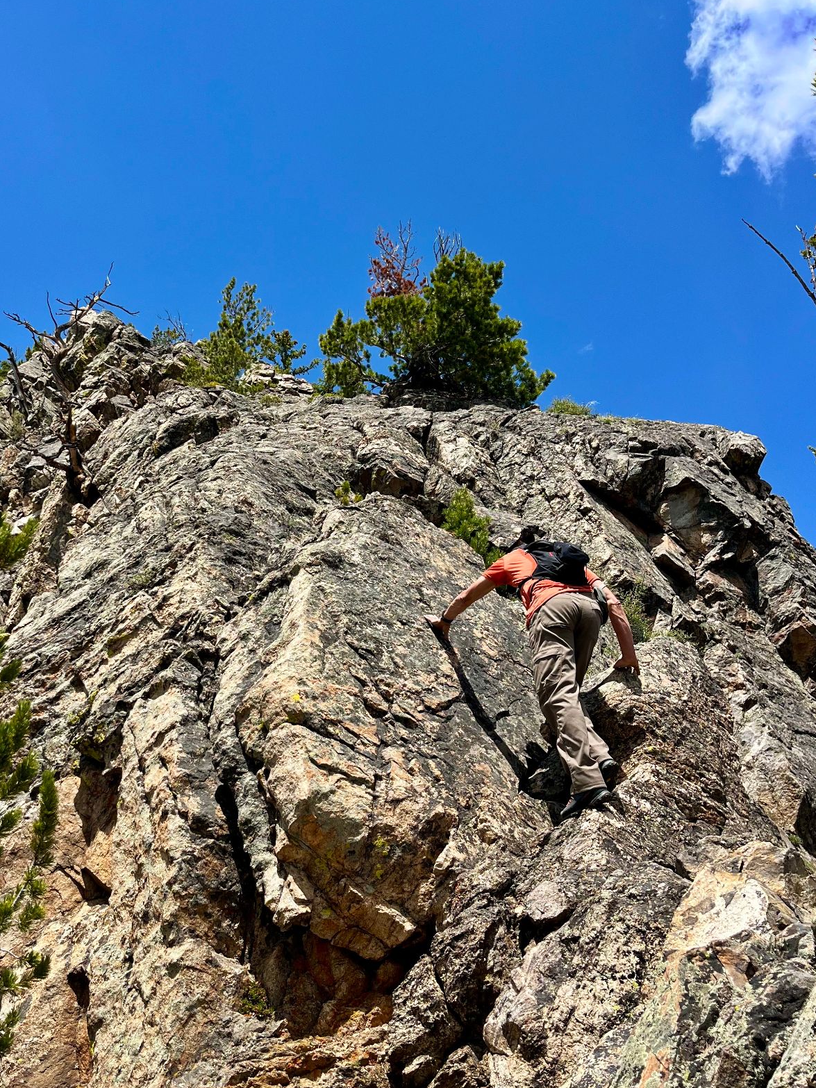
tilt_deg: +26.9
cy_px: 525
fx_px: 1068
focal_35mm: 34
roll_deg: -2.1
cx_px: 288
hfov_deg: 41.4
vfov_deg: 53.9
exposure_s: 1/2755
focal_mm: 5.1
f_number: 1.6
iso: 50
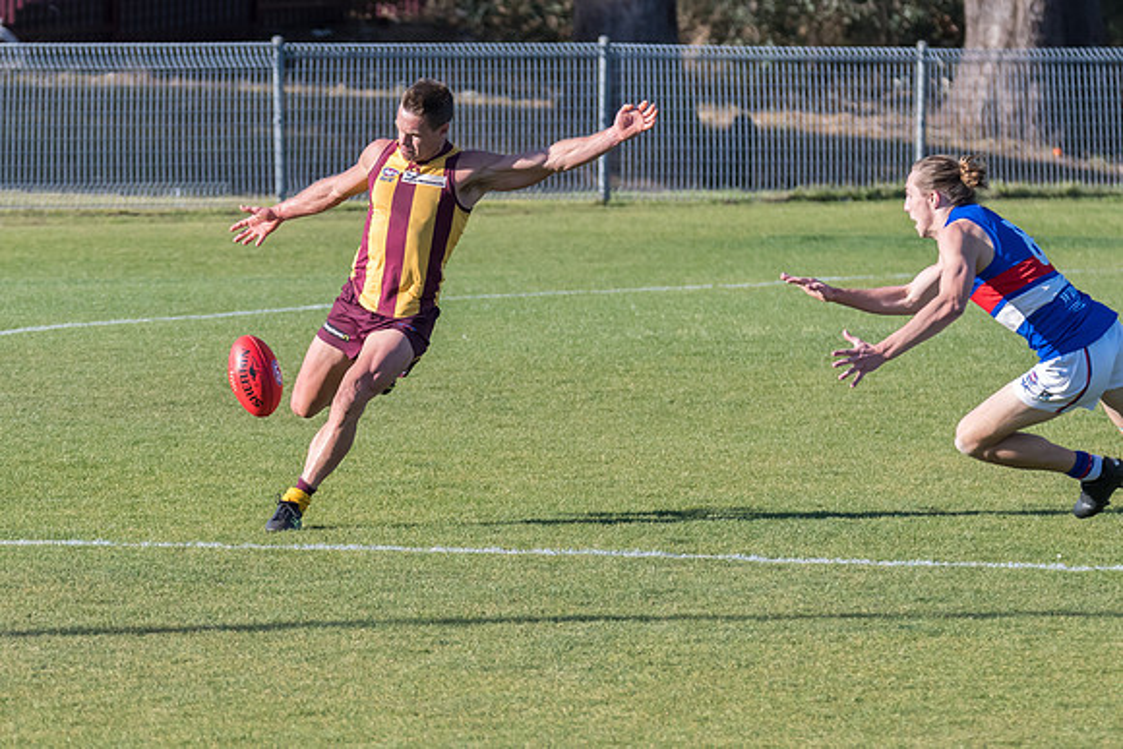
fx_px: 16485
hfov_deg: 3.9
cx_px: 441
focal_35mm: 528
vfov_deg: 2.6
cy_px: 447
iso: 800
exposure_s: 1/2000
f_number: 8
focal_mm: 280
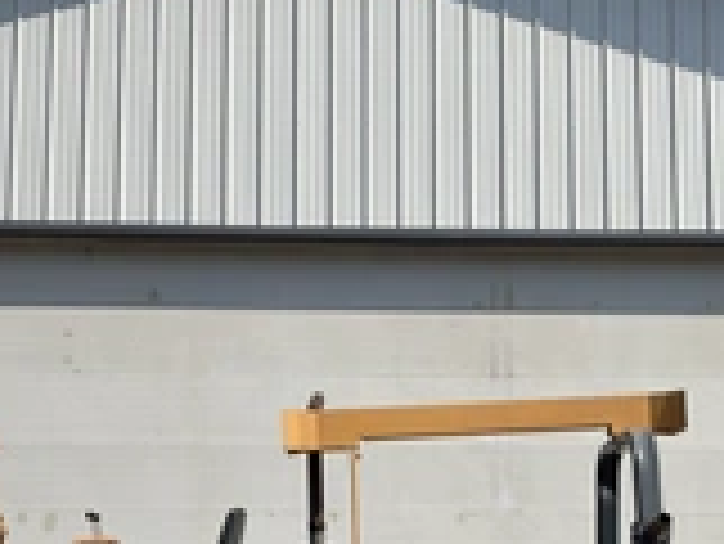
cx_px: 414
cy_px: 436
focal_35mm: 62
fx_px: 1298
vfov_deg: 23.3
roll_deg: -0.4
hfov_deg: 31.1
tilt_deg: +6.6
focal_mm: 5.1
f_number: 1.6
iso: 32
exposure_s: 1/5128
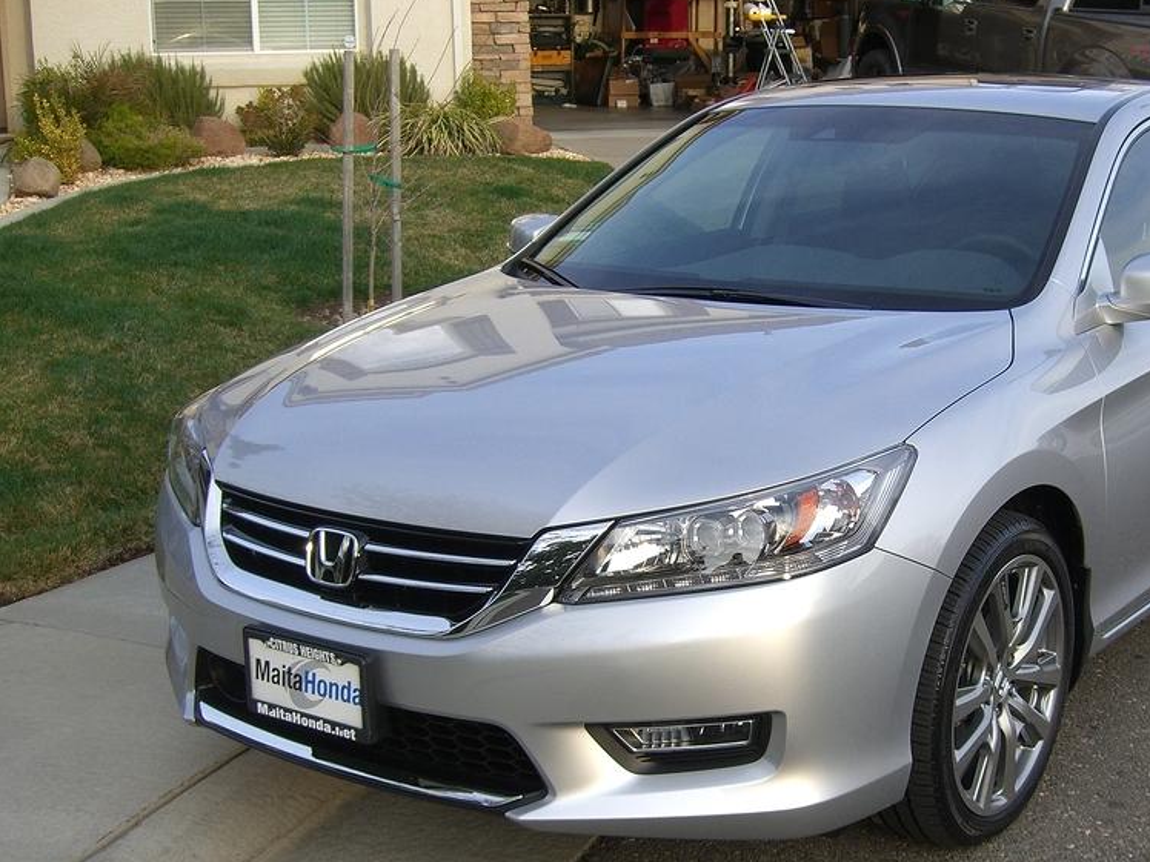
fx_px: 1728
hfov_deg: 36.4
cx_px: 786
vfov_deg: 27.9
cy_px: 555
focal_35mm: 52
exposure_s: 1/160
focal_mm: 7.9
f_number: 2.8
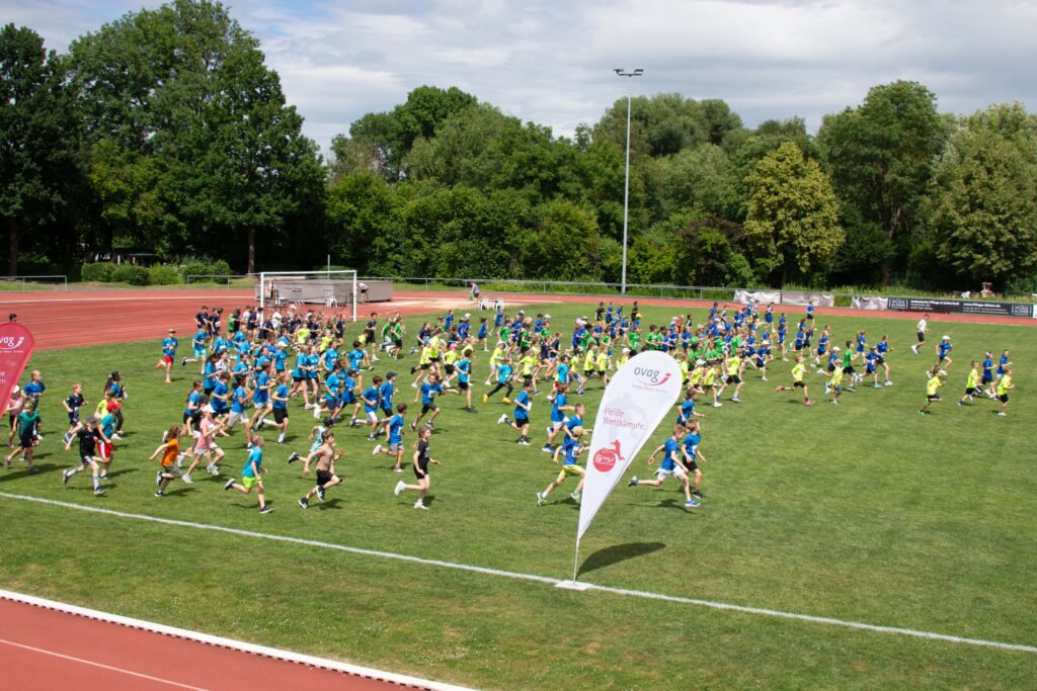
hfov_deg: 46.4
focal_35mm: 42
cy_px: 346
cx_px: 518
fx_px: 1210
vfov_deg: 31.9
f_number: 9
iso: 400
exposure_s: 1/1000
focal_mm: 28
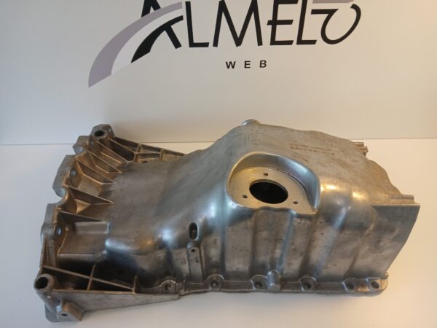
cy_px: 164
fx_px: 328
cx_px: 218
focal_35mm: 26
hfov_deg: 67.3
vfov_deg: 53.1
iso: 64
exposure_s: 1/50
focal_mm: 3.98
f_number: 1.8
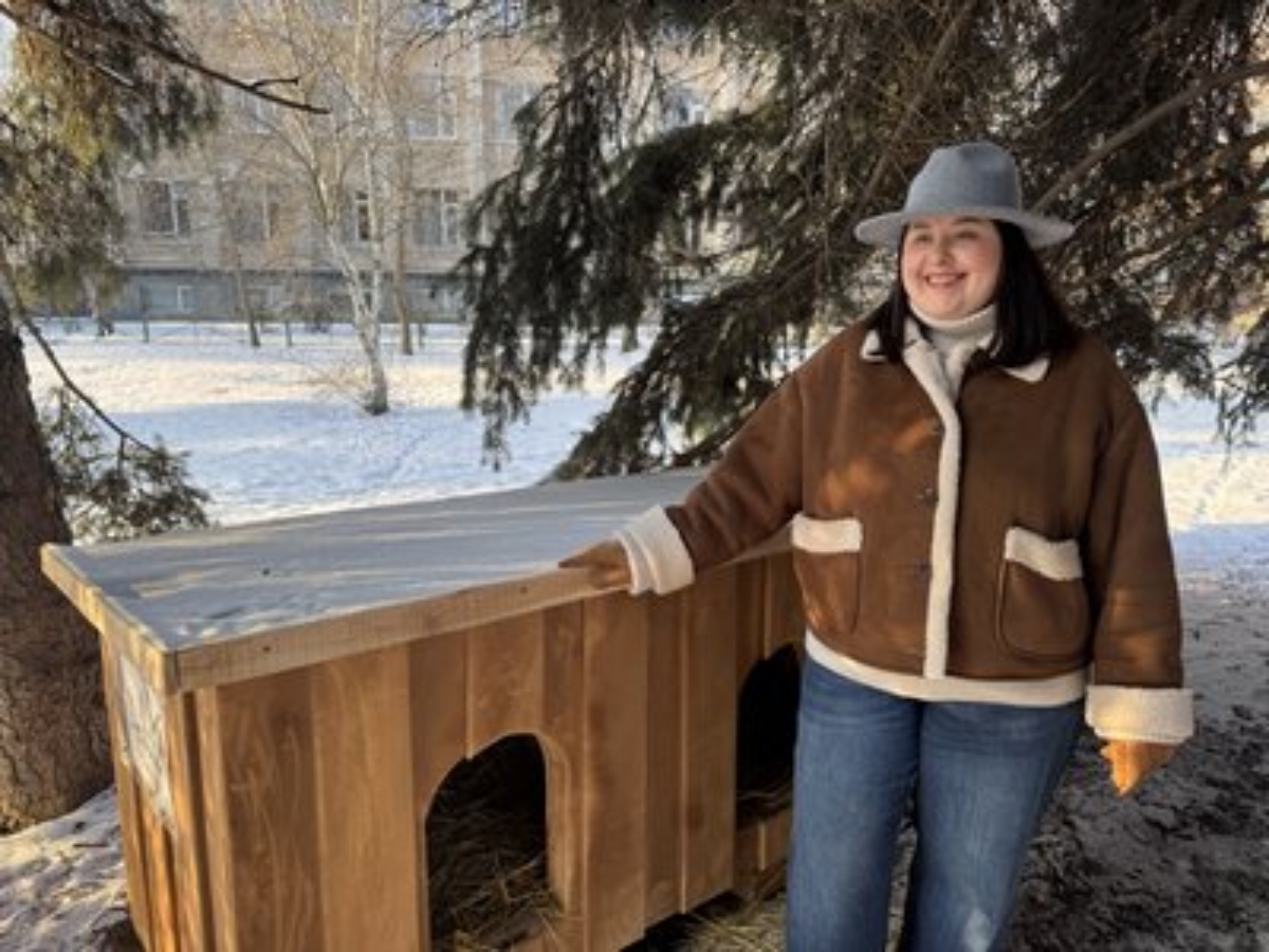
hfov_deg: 71.6
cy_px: 476
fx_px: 880
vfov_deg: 56.8
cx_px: 634
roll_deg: -0.8
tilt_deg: -12.1
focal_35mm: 24
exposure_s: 1/305
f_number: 1.78
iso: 80
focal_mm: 6.76
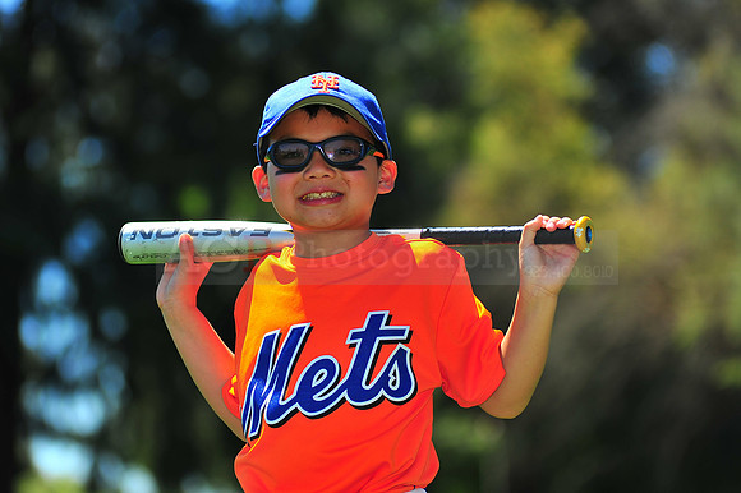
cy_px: 246
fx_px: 3703
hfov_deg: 11.4
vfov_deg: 7.6
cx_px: 370
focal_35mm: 180
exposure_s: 1/1250
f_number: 4.5
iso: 200
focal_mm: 180
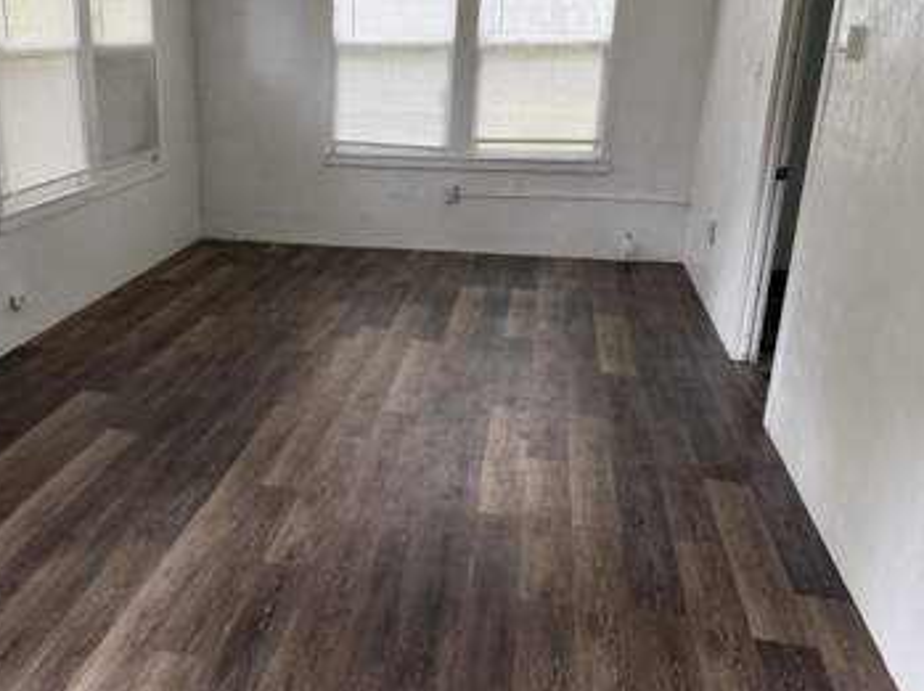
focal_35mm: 33
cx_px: 297
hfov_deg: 54.1
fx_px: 880
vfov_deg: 42.8
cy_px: 300
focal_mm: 6.76
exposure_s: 1/60
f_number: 1.78
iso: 160
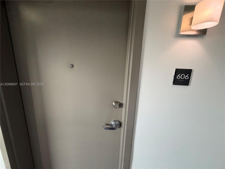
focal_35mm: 14
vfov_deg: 85.7
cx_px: 112
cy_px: 84
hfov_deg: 102.1
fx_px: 91
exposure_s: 1/60
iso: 320
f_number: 2.2
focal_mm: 2.22
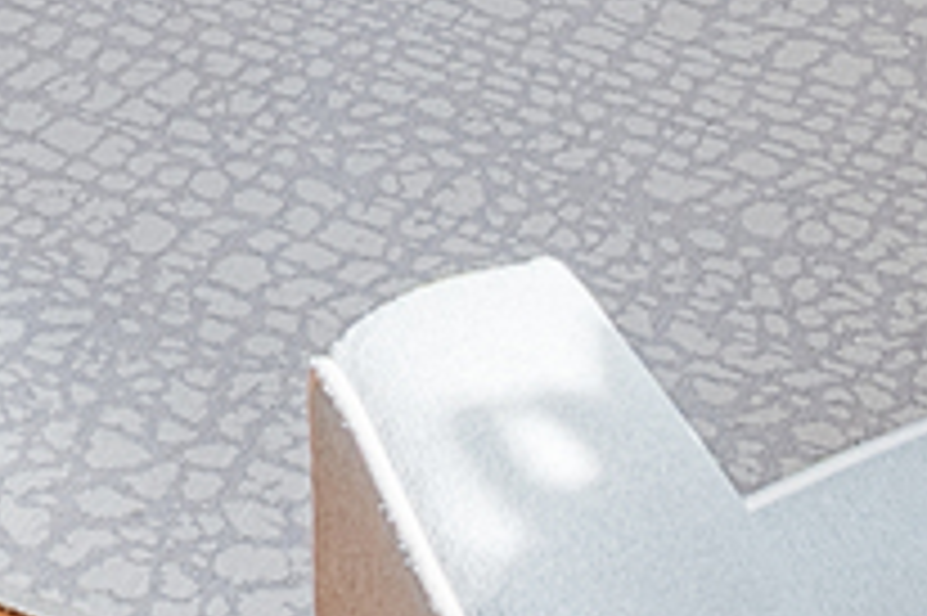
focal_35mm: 110
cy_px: -1682
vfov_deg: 8.4
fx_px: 2830
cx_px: 706
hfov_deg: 18.5
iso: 500
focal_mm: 14
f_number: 8
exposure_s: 1/20
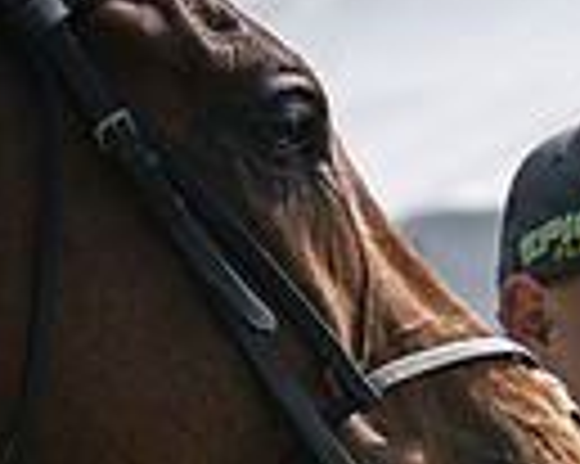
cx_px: 875
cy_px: 958
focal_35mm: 474
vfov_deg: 3.2
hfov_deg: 4.1
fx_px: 8130
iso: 400
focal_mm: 86
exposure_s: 1/5000
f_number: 5
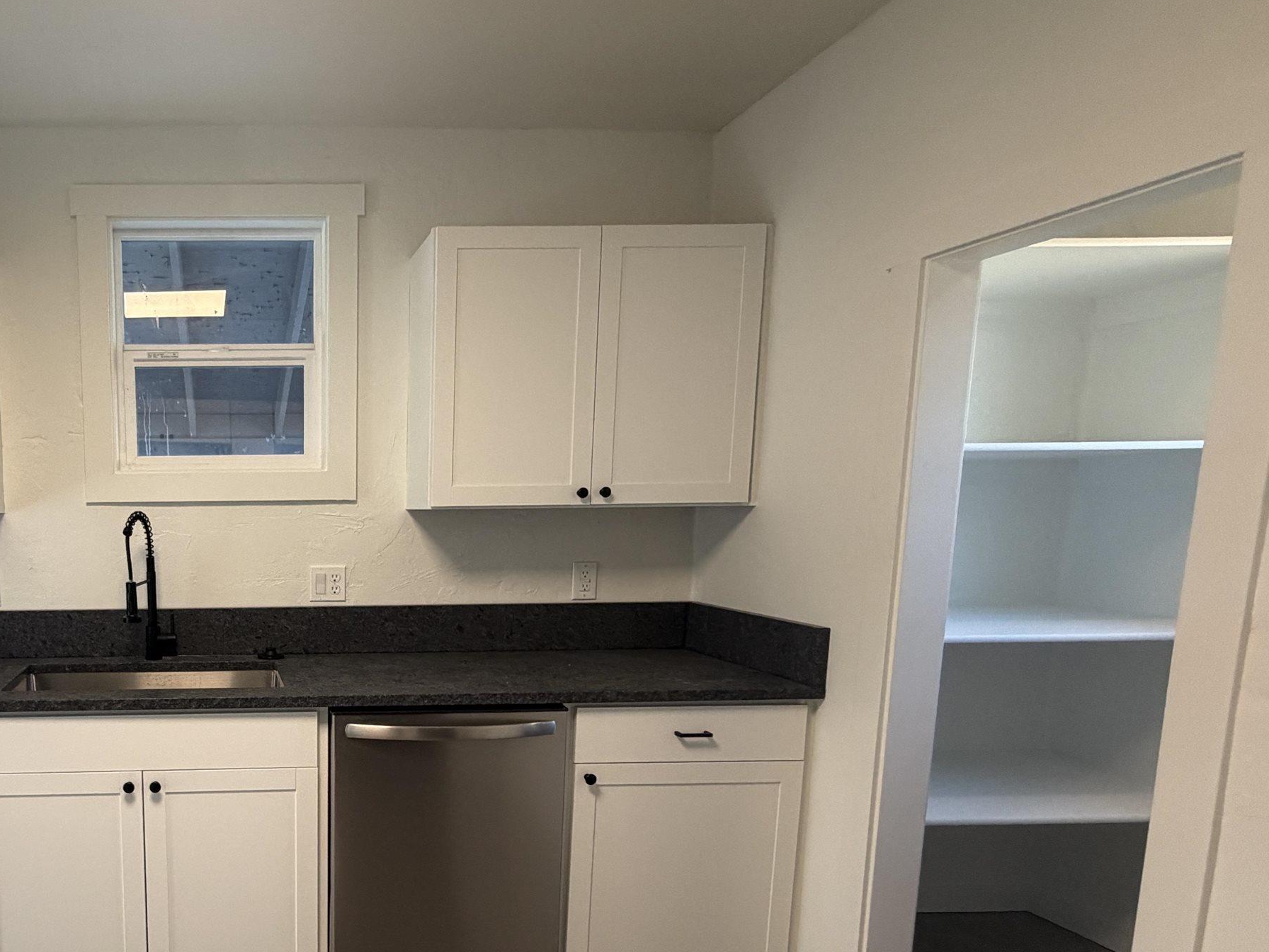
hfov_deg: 64.6
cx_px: 236
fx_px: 880
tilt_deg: -8.3
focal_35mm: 24
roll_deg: +0.2
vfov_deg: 55.8
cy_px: 625
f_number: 2.2
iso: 250
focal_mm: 2.22
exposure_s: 1/120
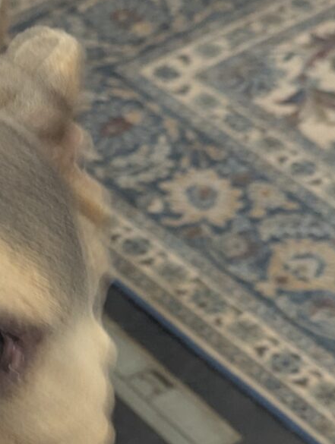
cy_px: 385
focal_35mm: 105
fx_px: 1350
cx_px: -106
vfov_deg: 18.4
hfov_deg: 13.6
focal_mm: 6.81
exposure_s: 1/100
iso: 99
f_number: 1.85
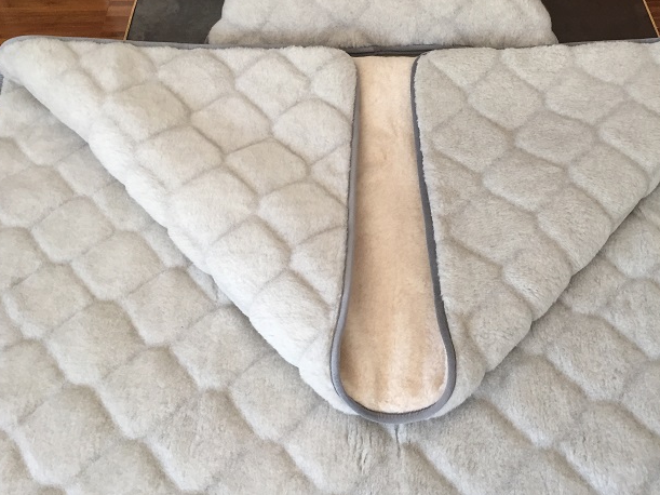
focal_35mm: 38
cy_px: 192
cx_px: 382
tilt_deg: -51.6
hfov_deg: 48.8
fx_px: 724
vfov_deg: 37.5
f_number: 2.2
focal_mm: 4.15
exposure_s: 1/33
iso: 64
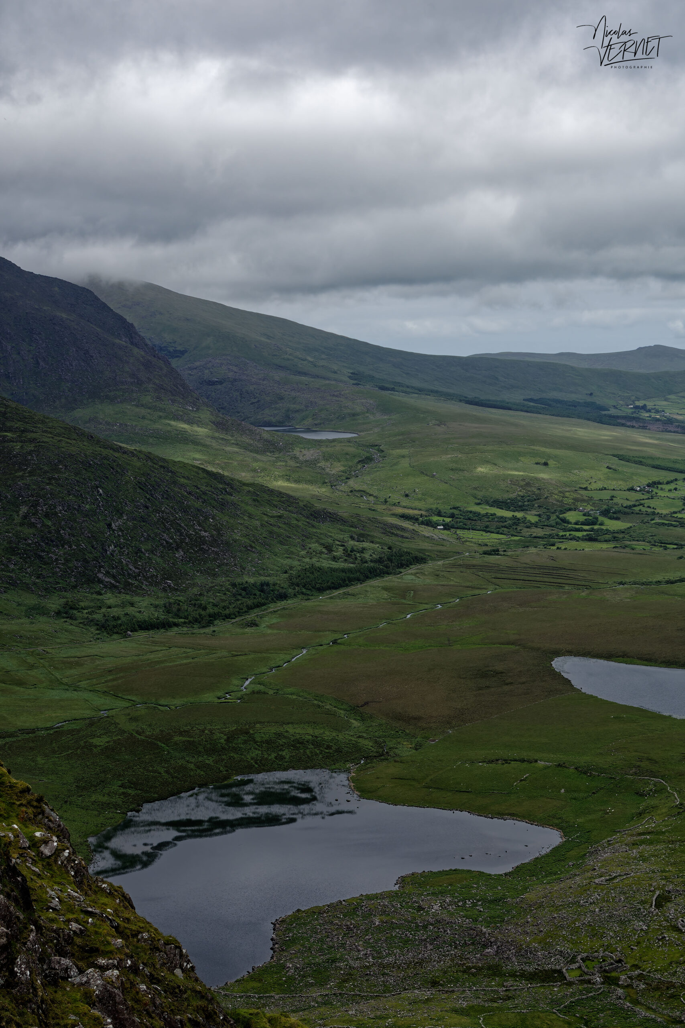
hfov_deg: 25.8
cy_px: 514
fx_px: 1498
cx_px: 342
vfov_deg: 37.8
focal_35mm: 52
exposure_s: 1/500
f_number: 8
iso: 250
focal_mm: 35
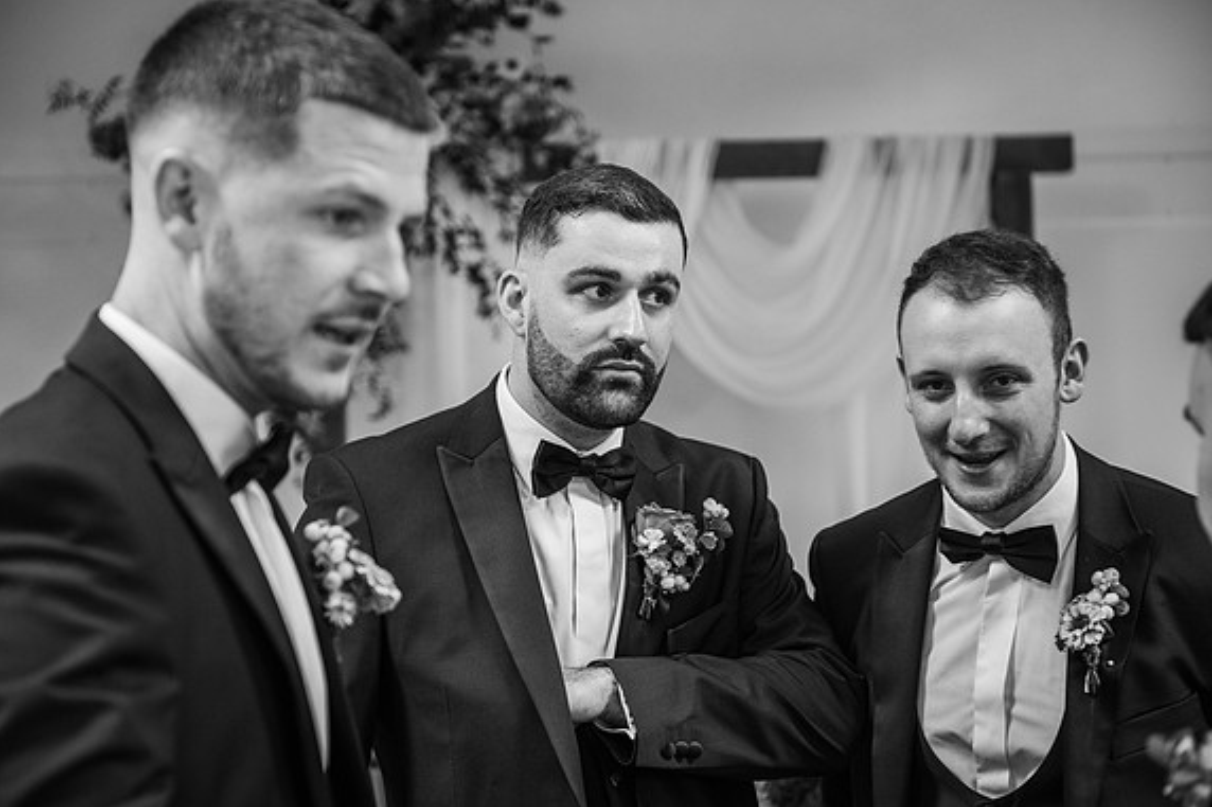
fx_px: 2390
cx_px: 606
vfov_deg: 19.2
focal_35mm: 71
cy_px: 404
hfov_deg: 28.5
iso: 1600
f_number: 4
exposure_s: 1/200
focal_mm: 70
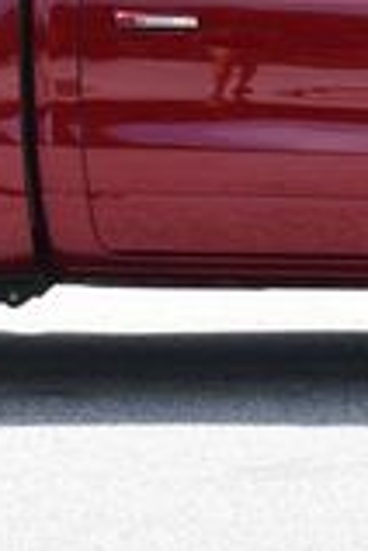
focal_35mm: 226
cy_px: -104
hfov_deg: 6.1
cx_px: 340
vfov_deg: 9.0
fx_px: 3465
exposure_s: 1/250
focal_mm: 28
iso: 200
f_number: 7.1
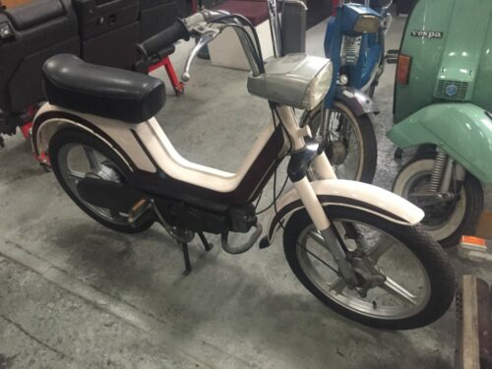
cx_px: 246
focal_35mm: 29
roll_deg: +5.8
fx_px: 412
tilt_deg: -37.0
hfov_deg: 61.7
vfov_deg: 48.2
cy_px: 184
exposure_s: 1/17
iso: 320
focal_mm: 4.15
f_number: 2.2
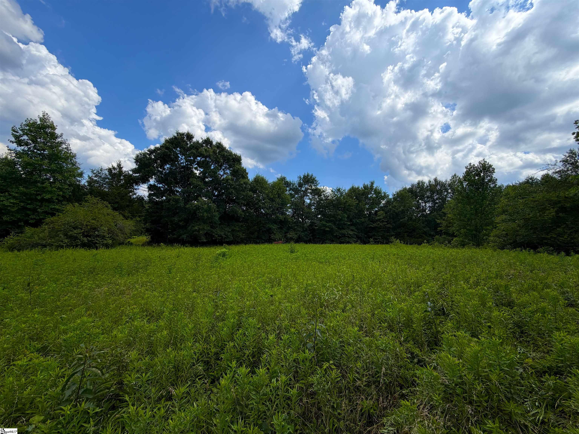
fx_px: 234
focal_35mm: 14
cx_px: 290
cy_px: 217
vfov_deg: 85.7
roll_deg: -2.9
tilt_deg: +2.8
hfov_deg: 102.1
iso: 20
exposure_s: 1/955
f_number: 2.2
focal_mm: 2.22
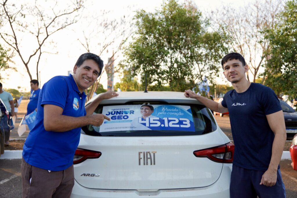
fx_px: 285
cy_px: 99
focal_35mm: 34
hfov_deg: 55.1
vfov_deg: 38.4
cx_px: 148
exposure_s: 1/250
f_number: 2.8
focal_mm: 23
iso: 100
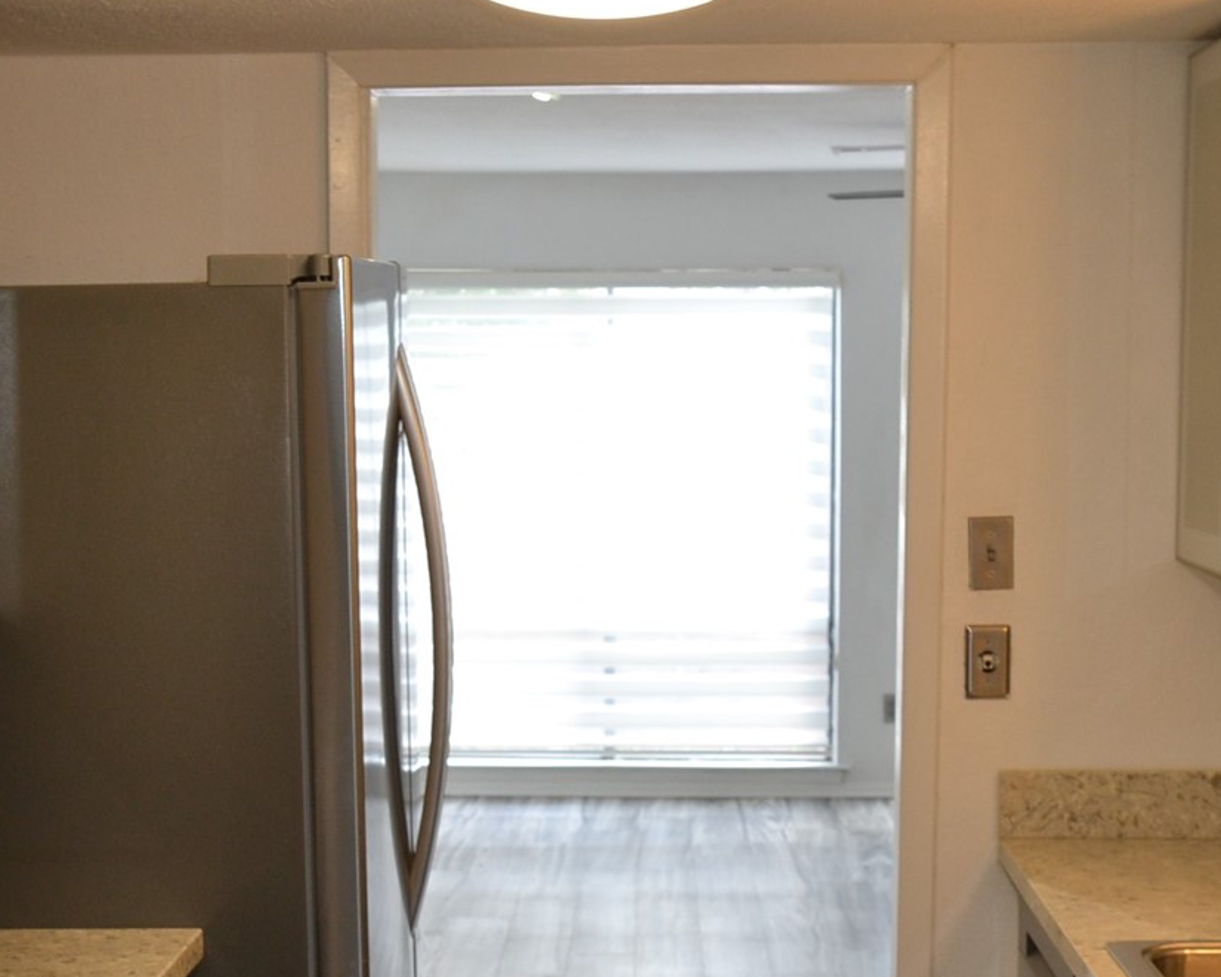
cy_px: 840
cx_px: 548
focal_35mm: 74
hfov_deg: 25.7
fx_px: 2674
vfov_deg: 20.4
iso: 400
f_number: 4
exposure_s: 1/60
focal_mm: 20
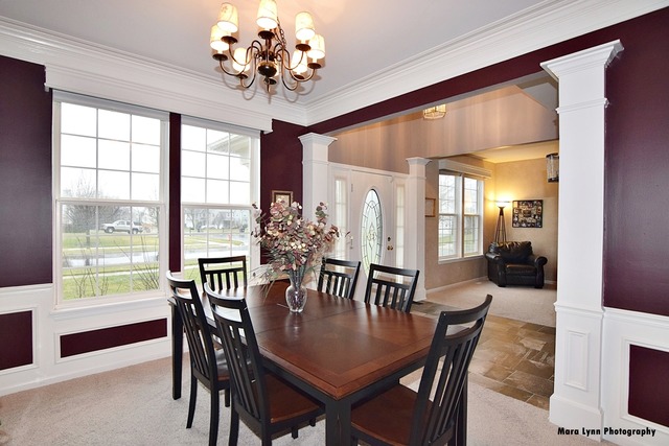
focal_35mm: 16
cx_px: 334
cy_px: 223
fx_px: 307
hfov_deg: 95.0
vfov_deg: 72.1
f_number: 5
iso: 800
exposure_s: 1/100
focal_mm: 11
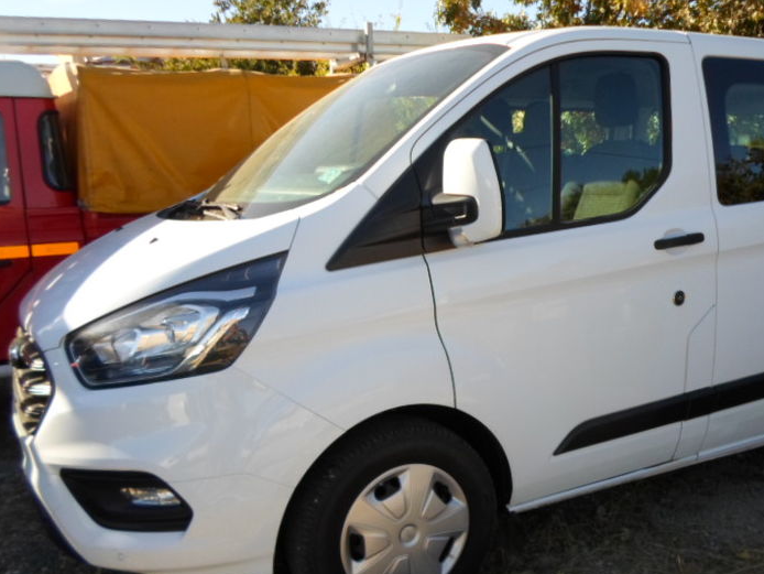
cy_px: 333
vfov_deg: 39.6
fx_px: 795
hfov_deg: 50.6
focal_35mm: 36
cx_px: 494
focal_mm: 4.5
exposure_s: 1/750
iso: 80
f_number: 2.5
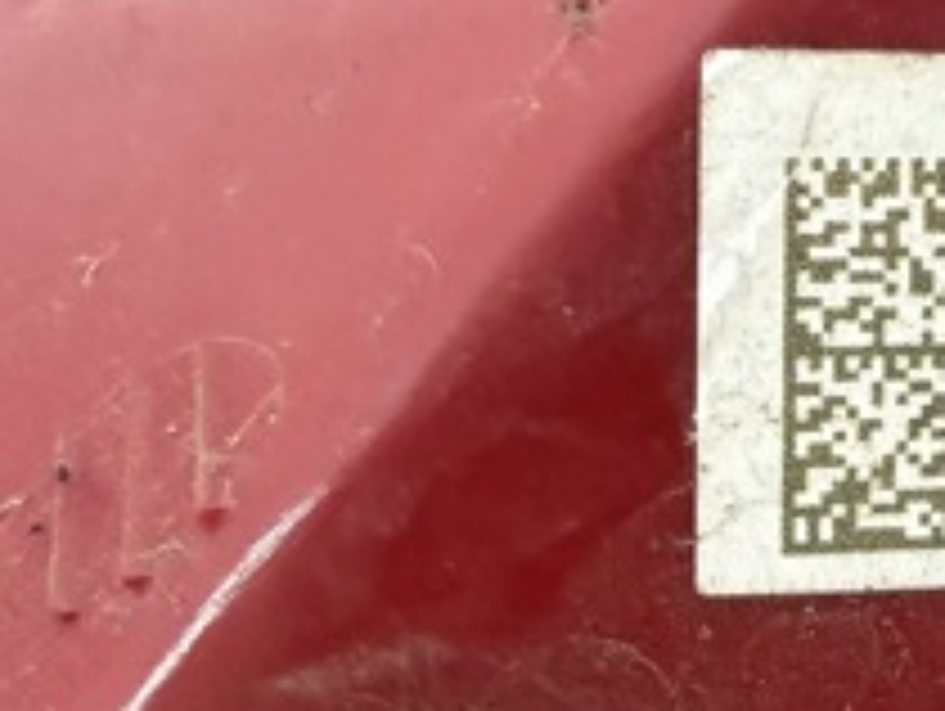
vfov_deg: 20.1
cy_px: 234
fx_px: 1995
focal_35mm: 73
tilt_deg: -73.2
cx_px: 1210
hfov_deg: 23.7
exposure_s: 1/50
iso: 500
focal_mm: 2.22
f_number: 2.2
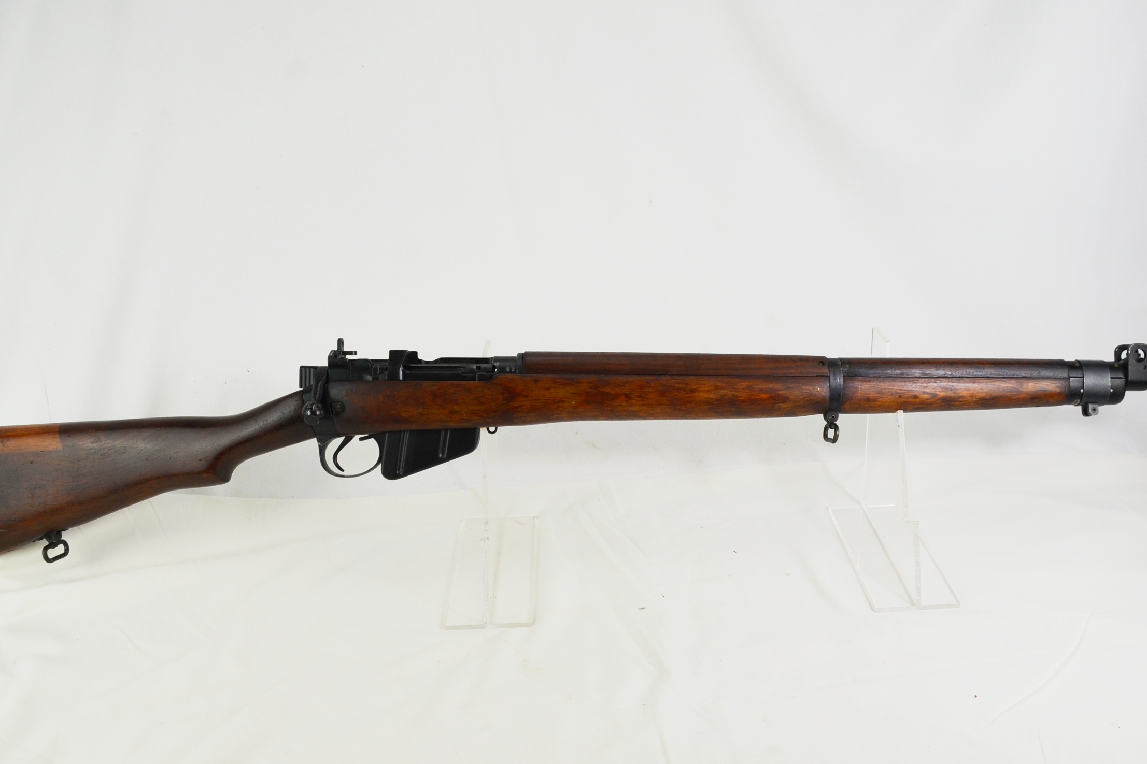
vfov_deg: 43.6
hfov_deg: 61.9
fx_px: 956
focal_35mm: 30
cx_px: 582
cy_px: 387
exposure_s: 1/125
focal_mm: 18
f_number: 5.6
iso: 250
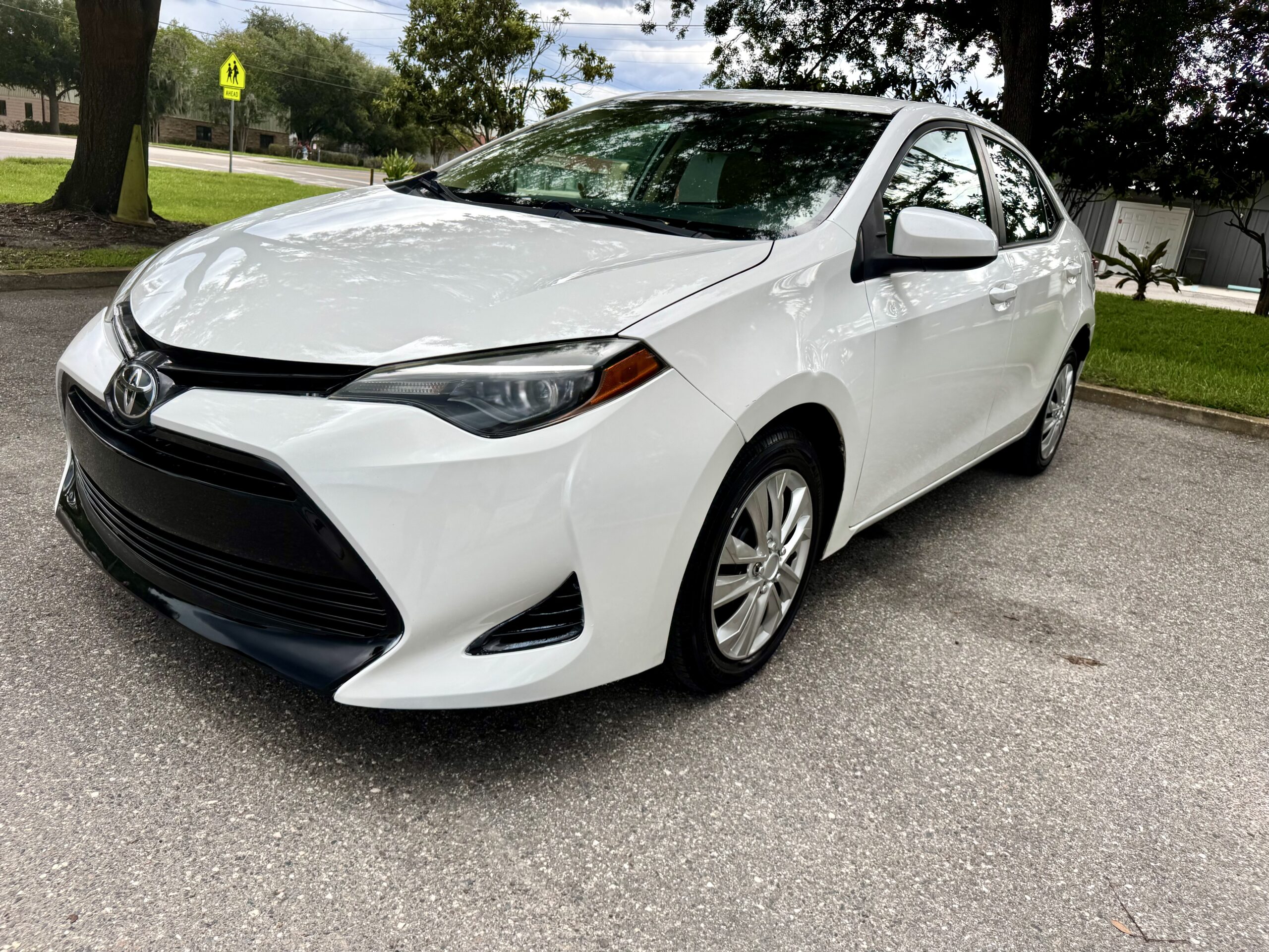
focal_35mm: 24
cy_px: 476
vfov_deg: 56.8
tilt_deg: -16.7
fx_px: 880
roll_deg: -6.3
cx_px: 634
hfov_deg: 71.6
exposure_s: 1/802
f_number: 1.78
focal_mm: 6.76
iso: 80
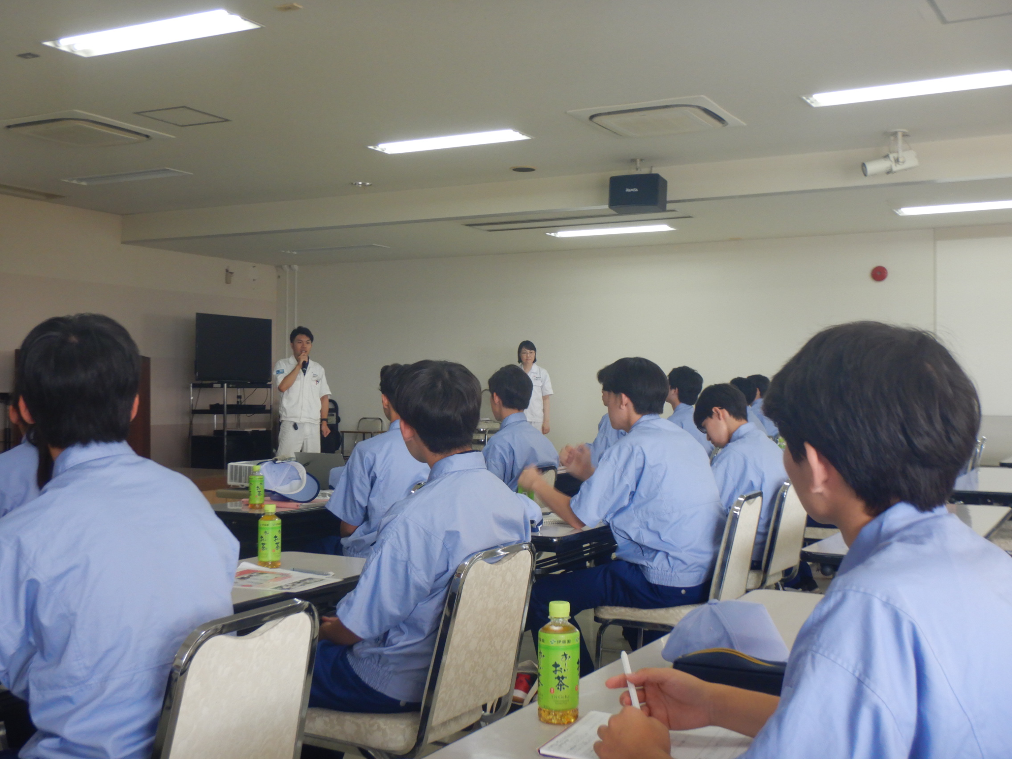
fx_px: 1169
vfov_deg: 36.0
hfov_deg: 46.8
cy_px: 380
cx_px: 506
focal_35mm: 40
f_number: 4.2
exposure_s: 1/30
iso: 200
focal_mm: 7.2
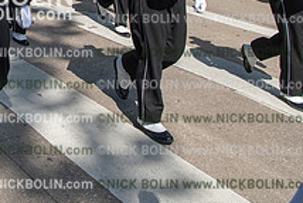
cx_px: -17
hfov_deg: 28.5
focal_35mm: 65
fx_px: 547
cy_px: -46
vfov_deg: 19.6
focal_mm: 24
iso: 400
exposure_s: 1/4000
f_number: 5
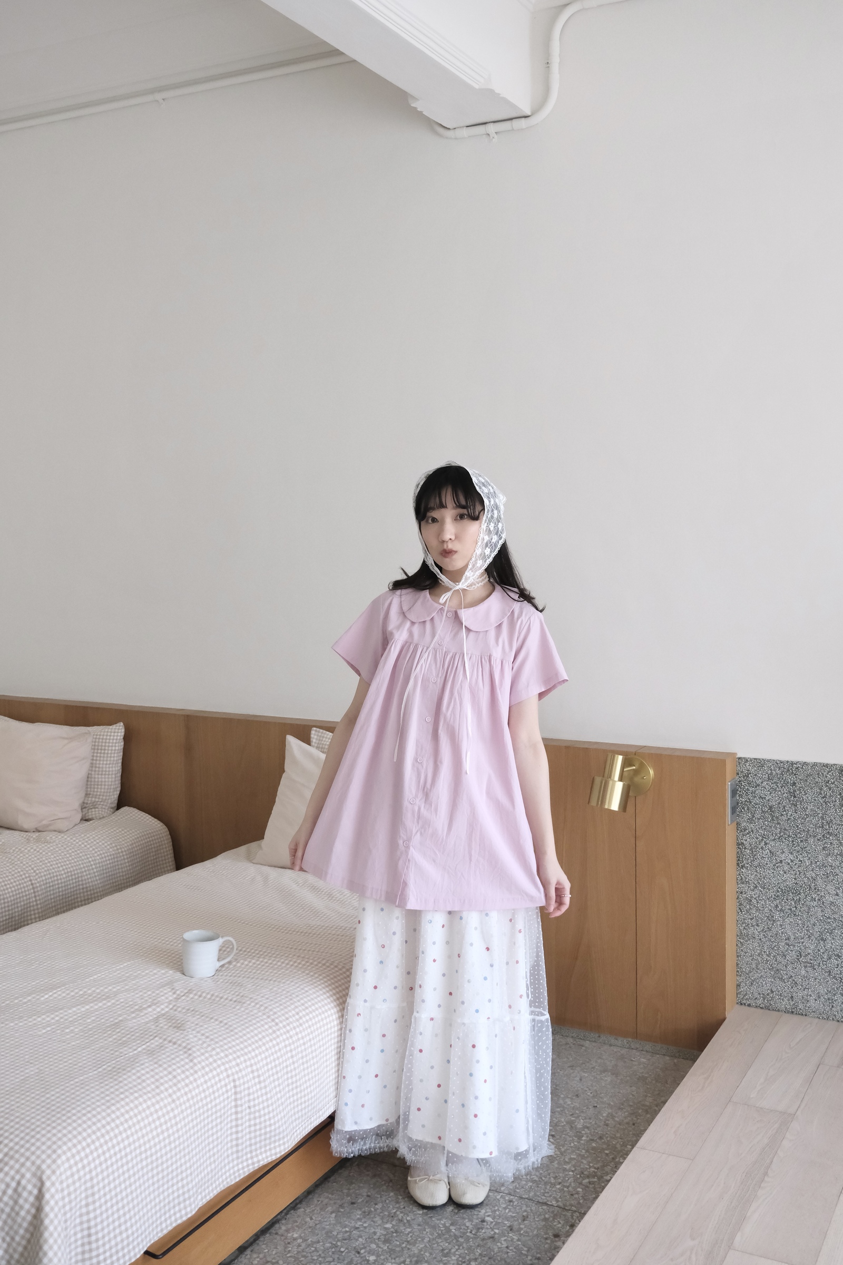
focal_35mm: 30
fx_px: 1054
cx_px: 422
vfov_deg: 61.9
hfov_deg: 43.6
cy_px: 632
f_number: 4
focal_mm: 20.2
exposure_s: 1/160
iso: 2500
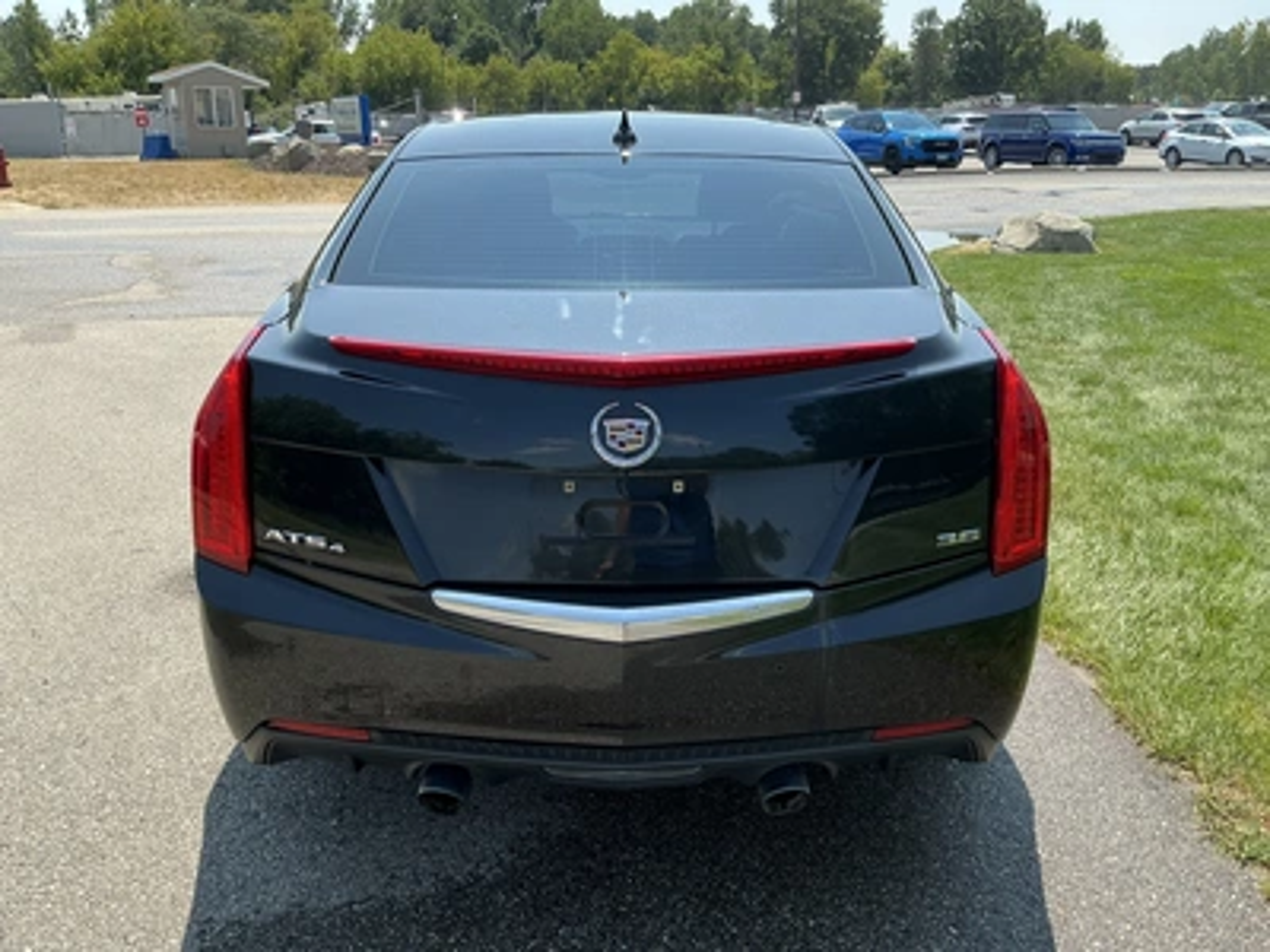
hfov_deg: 63.4
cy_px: 476
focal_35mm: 28
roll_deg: +2.2
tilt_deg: -19.6
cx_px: 635
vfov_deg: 49.7
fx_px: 1027
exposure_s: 1/898
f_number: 1.8
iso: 25
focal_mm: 3
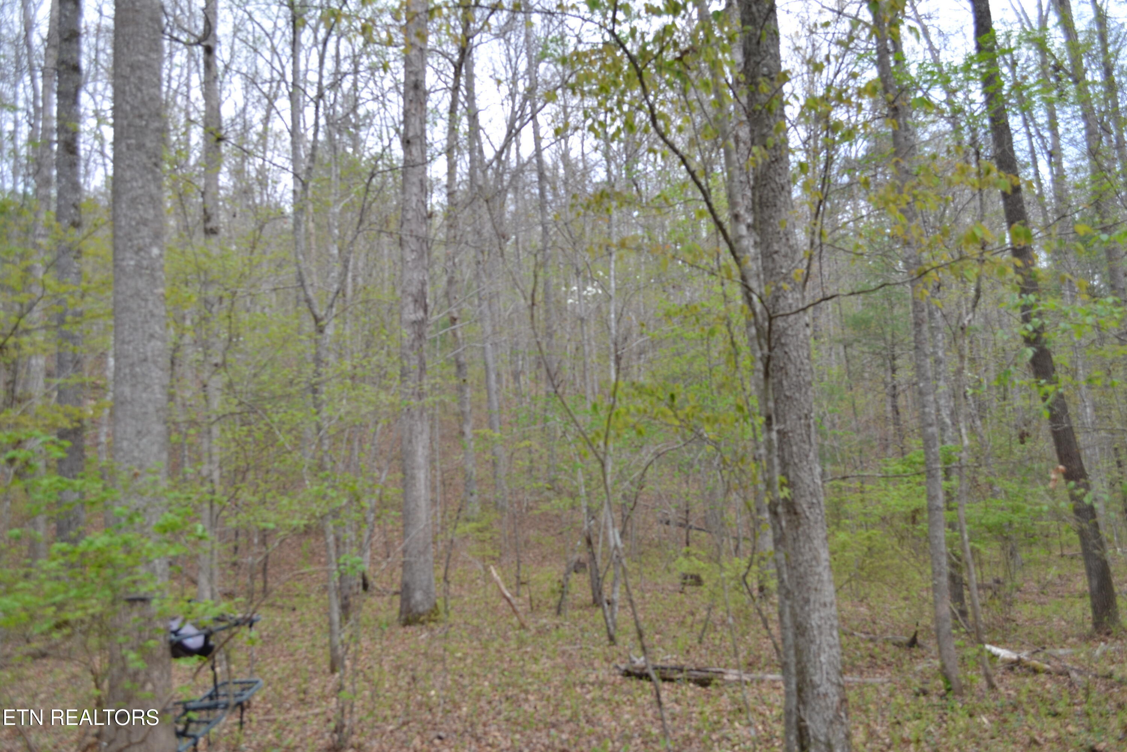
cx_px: 564
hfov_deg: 57.2
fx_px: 1033
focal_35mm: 33
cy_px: 376
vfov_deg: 40.0
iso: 125
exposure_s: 1/125
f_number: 5.6
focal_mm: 22
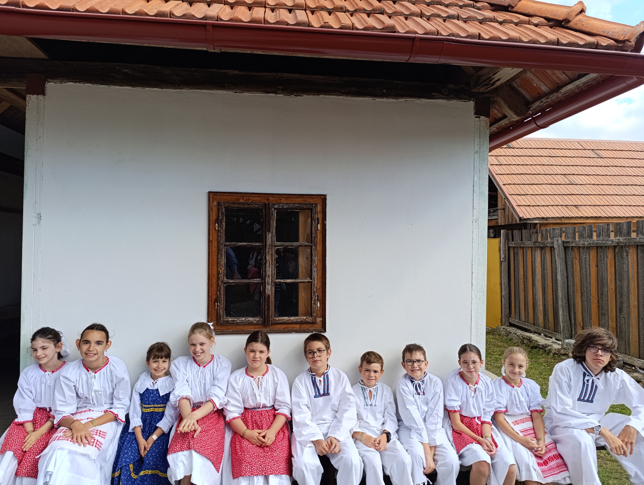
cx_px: 322
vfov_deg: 59.0
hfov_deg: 73.8
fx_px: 428
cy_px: 242
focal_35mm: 23
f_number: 1.6
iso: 50
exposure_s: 1/224
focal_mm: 6.14
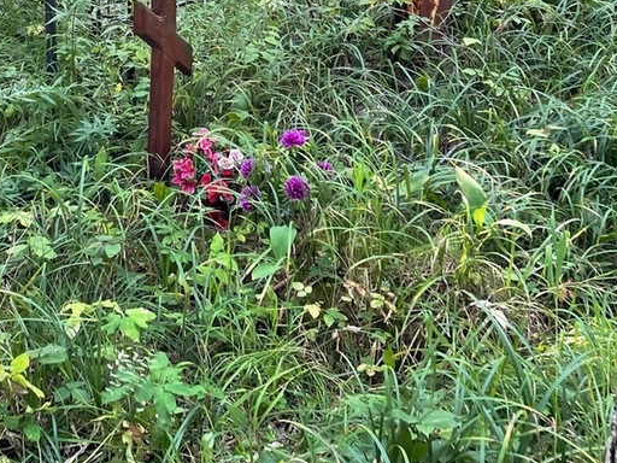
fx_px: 927
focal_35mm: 52
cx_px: 176
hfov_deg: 36.2
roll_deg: -4.4
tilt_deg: -8.2
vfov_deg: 26.6
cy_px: 7
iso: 125
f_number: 1.6
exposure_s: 1/117
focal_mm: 4.2
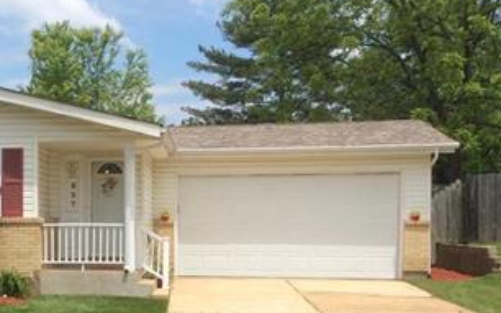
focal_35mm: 71
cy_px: 241
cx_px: 13
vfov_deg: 18.2
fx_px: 969
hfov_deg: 27.5
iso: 32
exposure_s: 1/1789
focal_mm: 3.3
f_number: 2.4
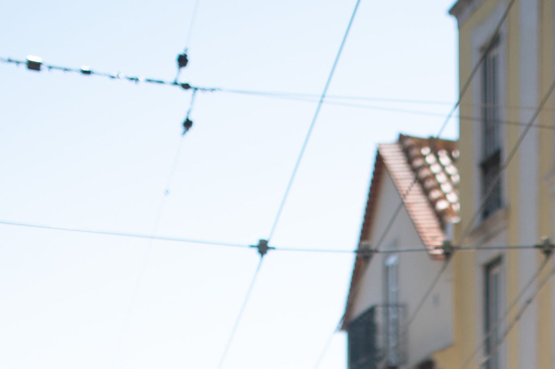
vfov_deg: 9.4
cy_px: 692
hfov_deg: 14.5
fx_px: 2115
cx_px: 668
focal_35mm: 137
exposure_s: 1/8000
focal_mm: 35
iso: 160
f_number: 1.4
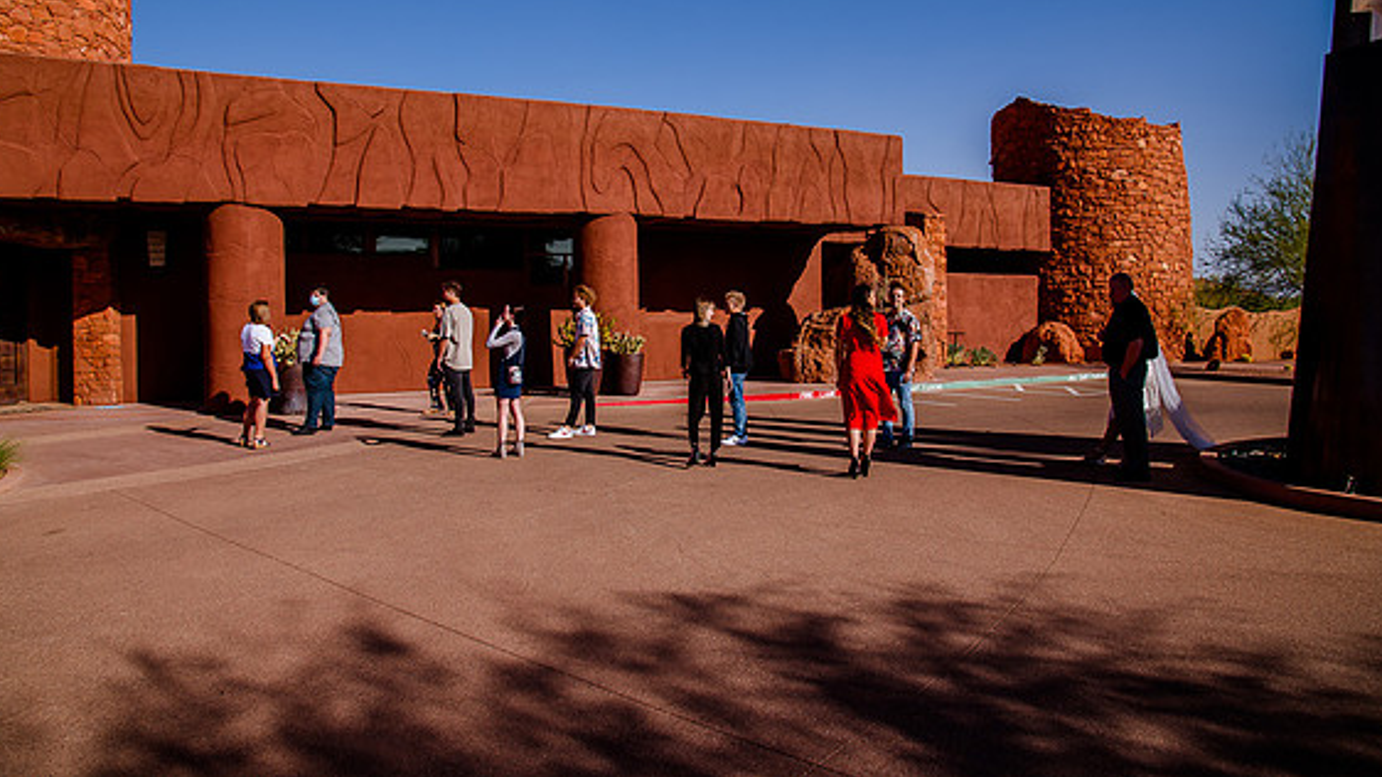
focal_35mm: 26
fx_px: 953
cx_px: 676
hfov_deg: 71.9
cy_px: 305
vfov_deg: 44.1
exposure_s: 1/250
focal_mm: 24
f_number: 10
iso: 125
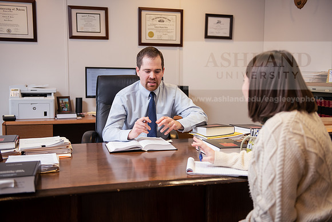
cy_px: 111
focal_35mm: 44
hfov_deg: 44.5
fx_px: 406
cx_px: 166
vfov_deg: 30.5
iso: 1000
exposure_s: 1/160
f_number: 3.2
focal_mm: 44
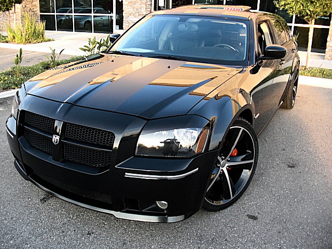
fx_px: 345
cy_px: 124
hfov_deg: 51.4
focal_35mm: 36
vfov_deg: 39.7
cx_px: 166
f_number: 2.8
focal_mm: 6.3
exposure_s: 1/100
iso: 100
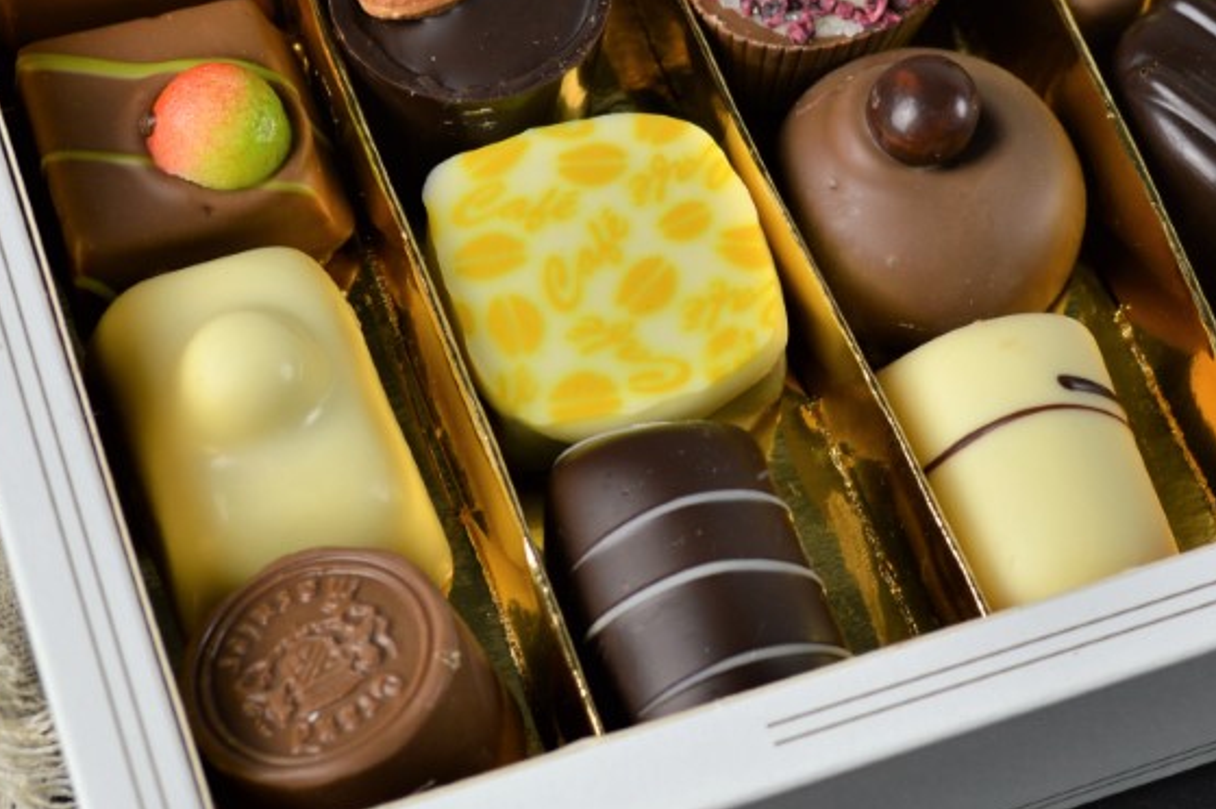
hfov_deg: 21.9
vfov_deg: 14.7
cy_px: 294
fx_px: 3139
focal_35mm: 93
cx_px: 771
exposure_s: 1/10
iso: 100
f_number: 6.3
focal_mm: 30
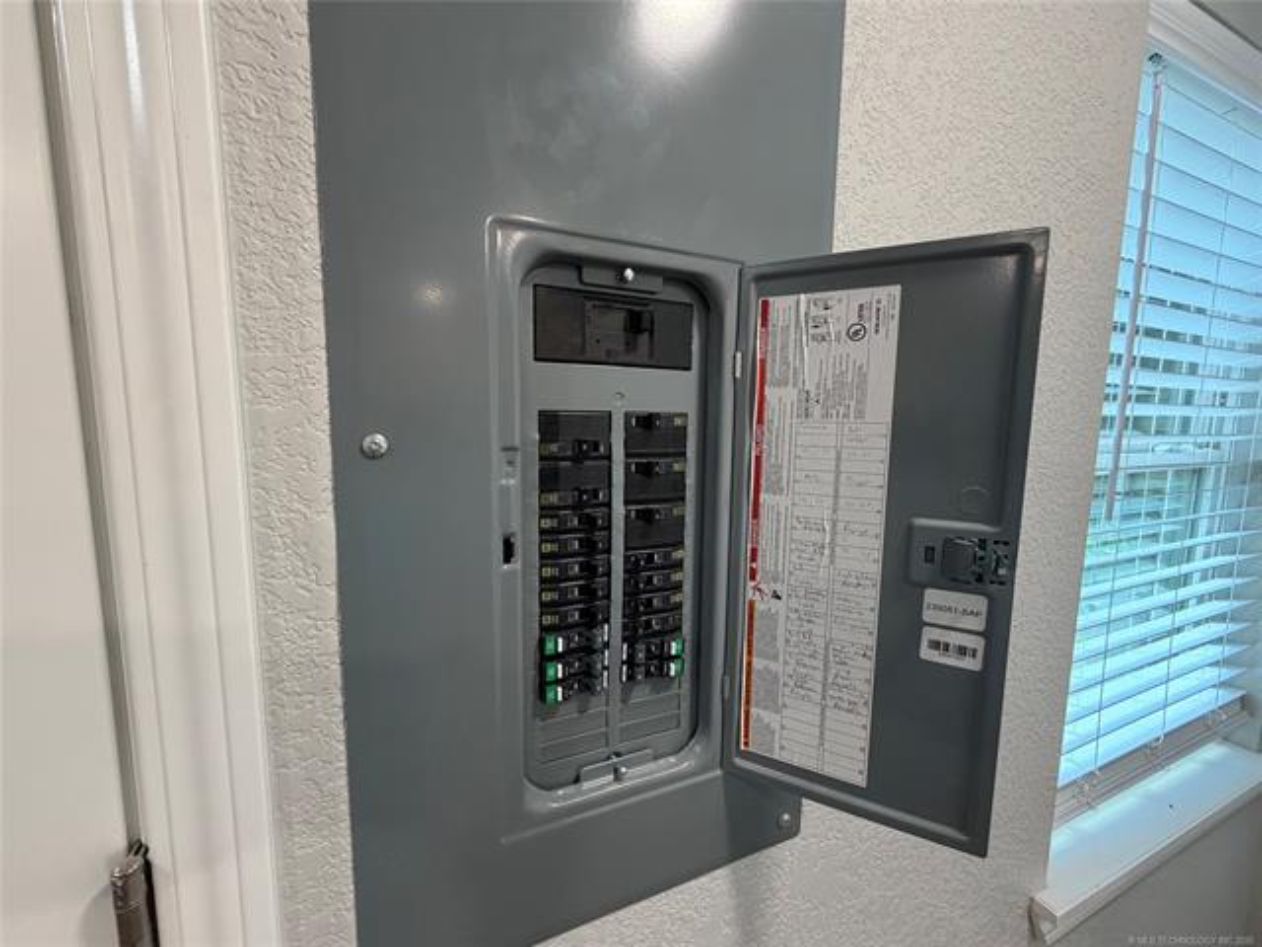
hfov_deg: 102.1
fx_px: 510
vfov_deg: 85.7
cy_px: 474
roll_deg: -0.3
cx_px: 631
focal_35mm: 14
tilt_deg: -5.6
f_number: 2.2
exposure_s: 1/120
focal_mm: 2.22
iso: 250
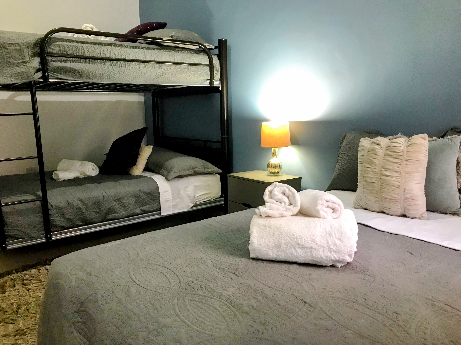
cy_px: 172
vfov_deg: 49.7
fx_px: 373
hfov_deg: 63.4
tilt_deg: -8.6
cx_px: 230
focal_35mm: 28
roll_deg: +0.4
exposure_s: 1/15
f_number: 1.8
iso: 80
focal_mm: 3.99
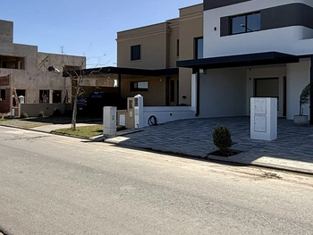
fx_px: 290
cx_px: 184
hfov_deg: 56.4
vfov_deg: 40.9
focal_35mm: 32
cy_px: 24
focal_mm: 2.22
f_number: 2.2
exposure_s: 1/2320
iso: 50
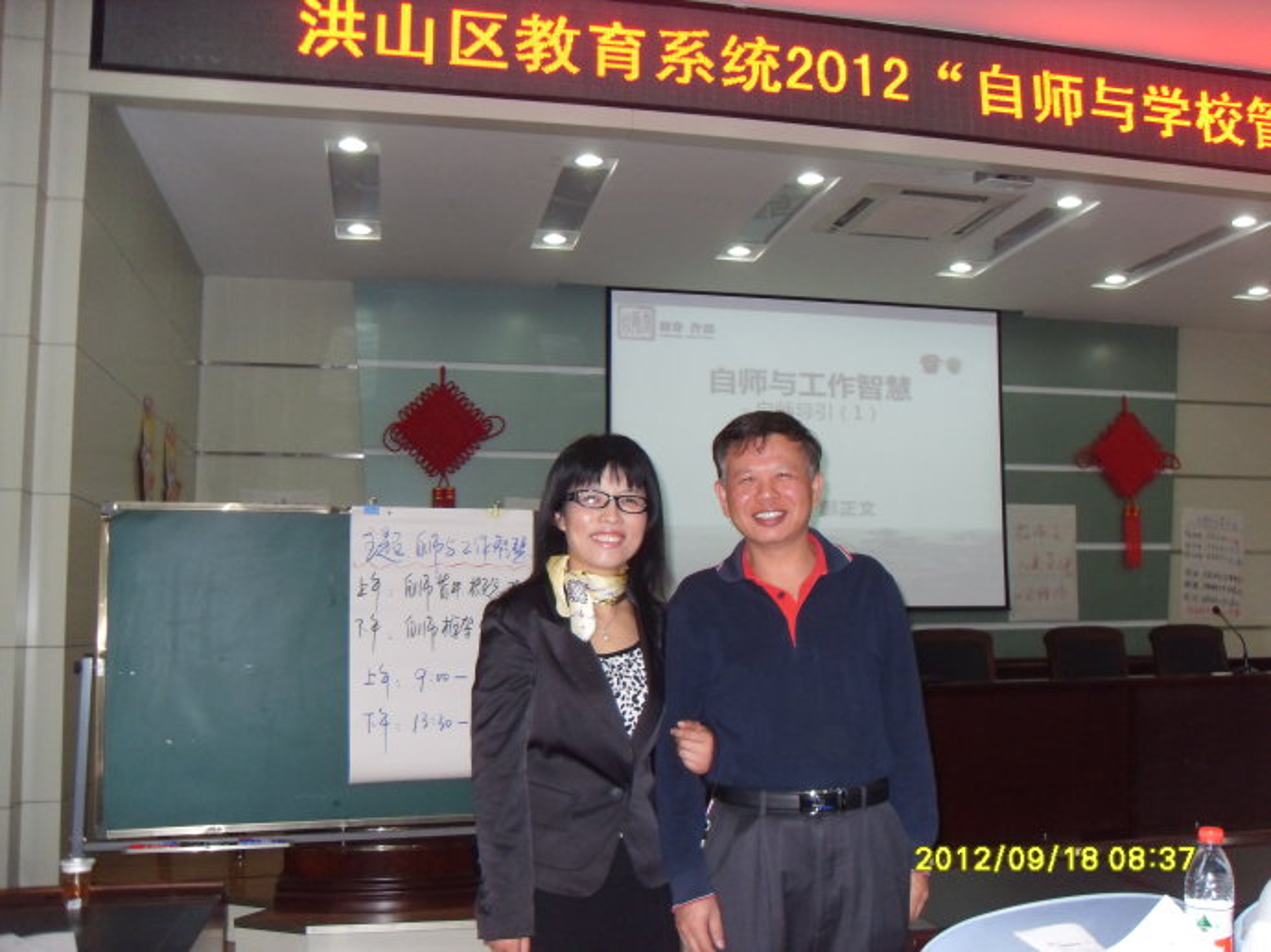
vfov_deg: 41.8
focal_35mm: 34
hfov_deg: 54.0
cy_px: 476
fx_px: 1248
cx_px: 636
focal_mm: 6.3
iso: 240
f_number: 2.8
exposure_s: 1/45
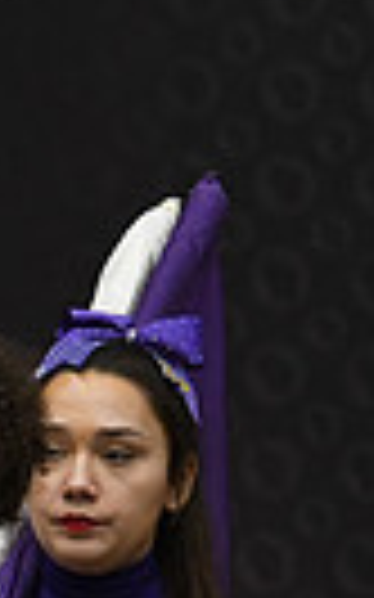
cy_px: 618
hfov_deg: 1.1
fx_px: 19608
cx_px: -798
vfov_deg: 1.8
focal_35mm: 1201
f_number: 4
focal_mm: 180
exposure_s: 1/400
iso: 4000
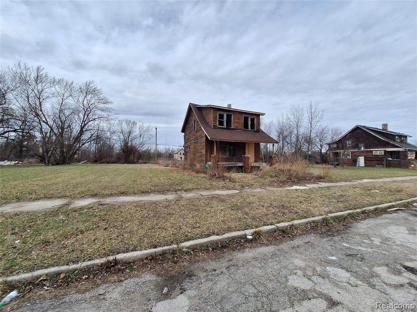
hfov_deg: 106.2
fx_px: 157
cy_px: 156
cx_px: 208
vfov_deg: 89.9
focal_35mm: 13
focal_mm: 1.74
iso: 40
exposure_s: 1/1821
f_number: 2.2
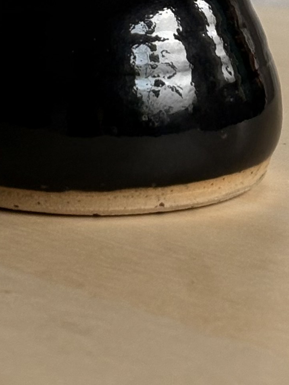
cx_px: 119
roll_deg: -1.0
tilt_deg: -4.5
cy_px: -195
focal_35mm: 216
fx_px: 2405
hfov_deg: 6.9
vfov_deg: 8.9
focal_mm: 5.96
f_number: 1.6
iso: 50
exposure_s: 1/74
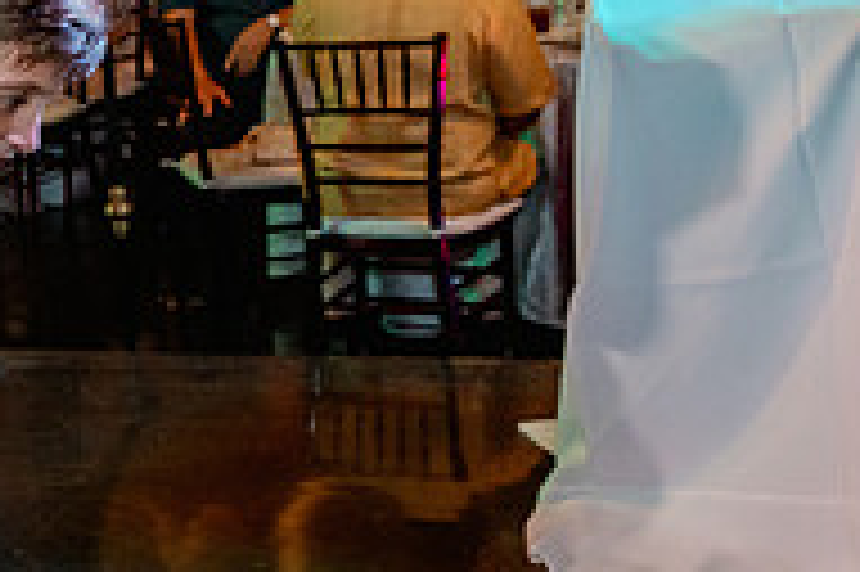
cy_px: 254
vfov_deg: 18.6
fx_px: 1742
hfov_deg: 23.3
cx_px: -360
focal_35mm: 73
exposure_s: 1/160
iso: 2000
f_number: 3.5
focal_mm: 24
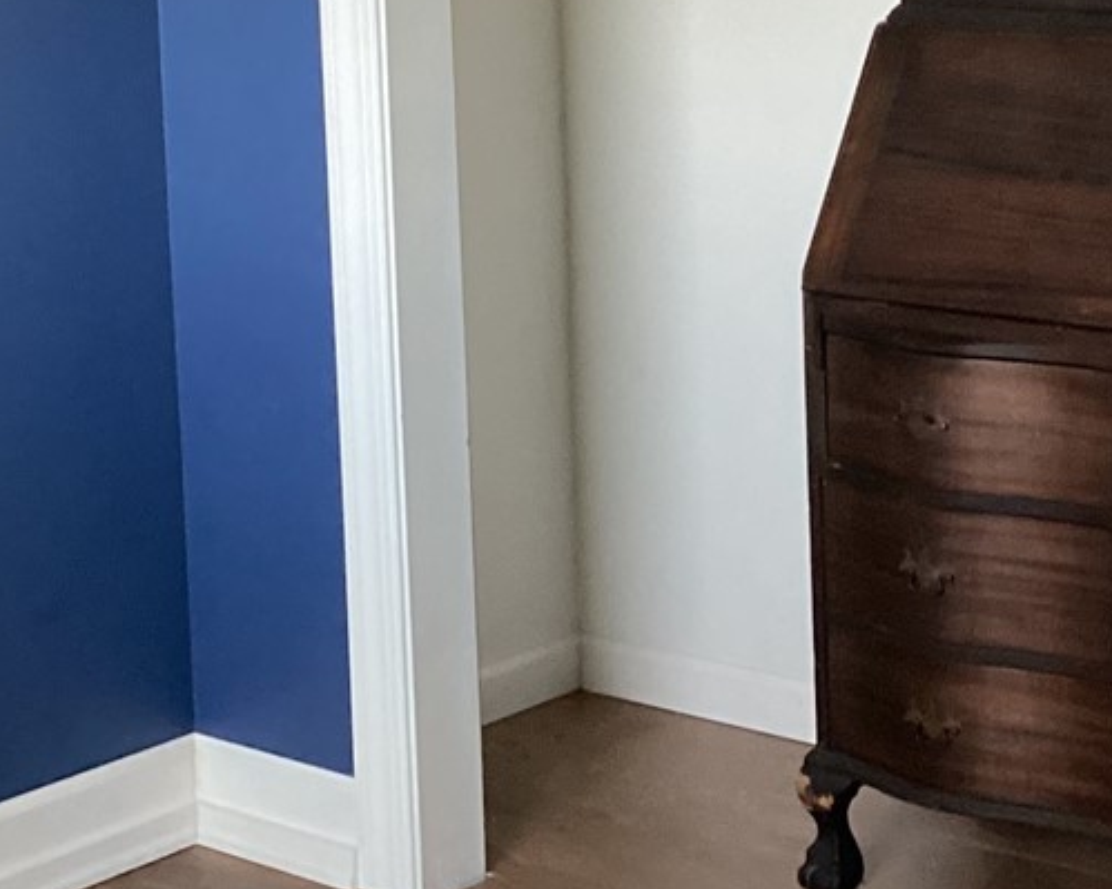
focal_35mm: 97
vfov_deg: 15.7
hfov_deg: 19.7
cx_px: 408
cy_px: 165
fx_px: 3192
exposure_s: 1/30
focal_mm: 3.3
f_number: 2.4
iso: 320
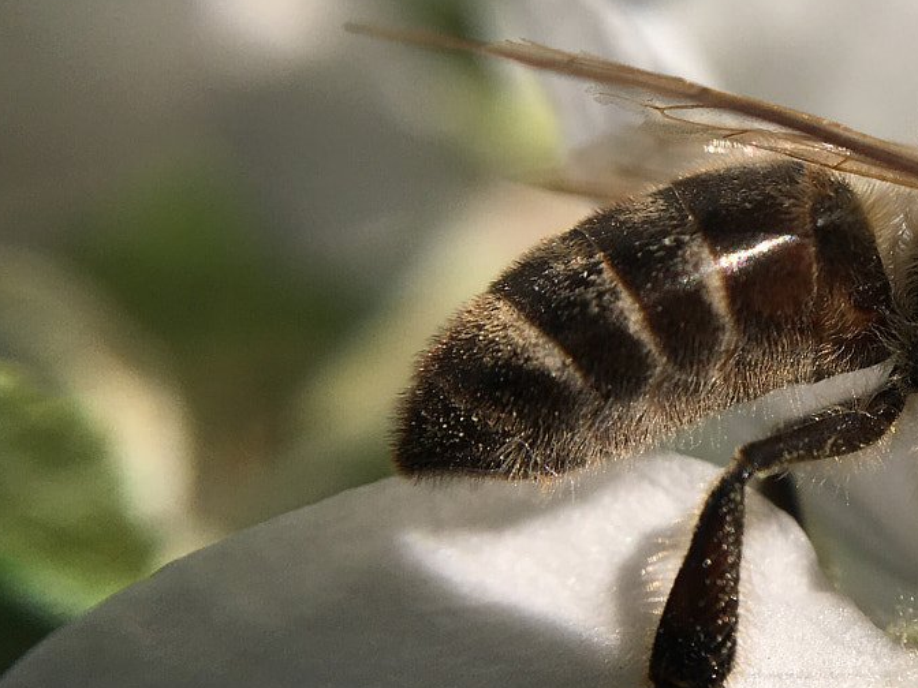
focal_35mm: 69
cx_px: 992
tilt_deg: -3.2
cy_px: 321
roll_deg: -1.7
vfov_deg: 21.3
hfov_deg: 26.1
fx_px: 1830
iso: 25
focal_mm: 4.15
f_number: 2.2
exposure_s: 1/2653
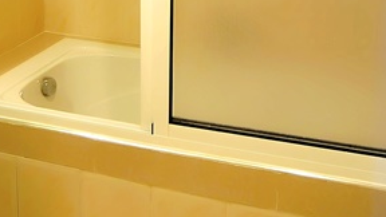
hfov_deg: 42.1
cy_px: -56
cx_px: 178
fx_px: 502
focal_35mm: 49
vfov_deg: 22.2
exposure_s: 1/25
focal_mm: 10
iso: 1000
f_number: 4.5
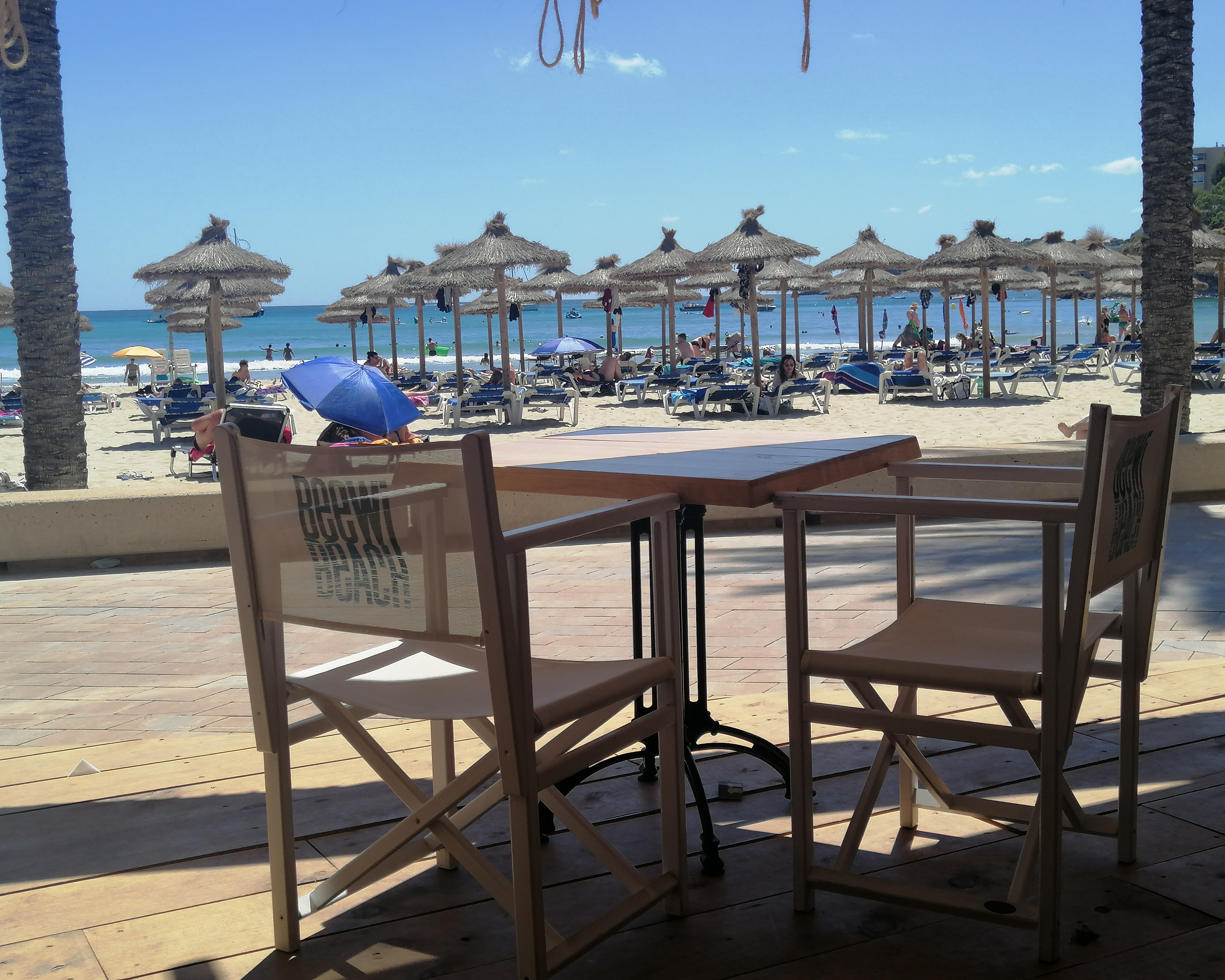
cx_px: 642
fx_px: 1523
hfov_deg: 43.8
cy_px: 488
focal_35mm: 42
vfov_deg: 35.7
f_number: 1.8
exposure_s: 1/1890
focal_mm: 3.95
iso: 50
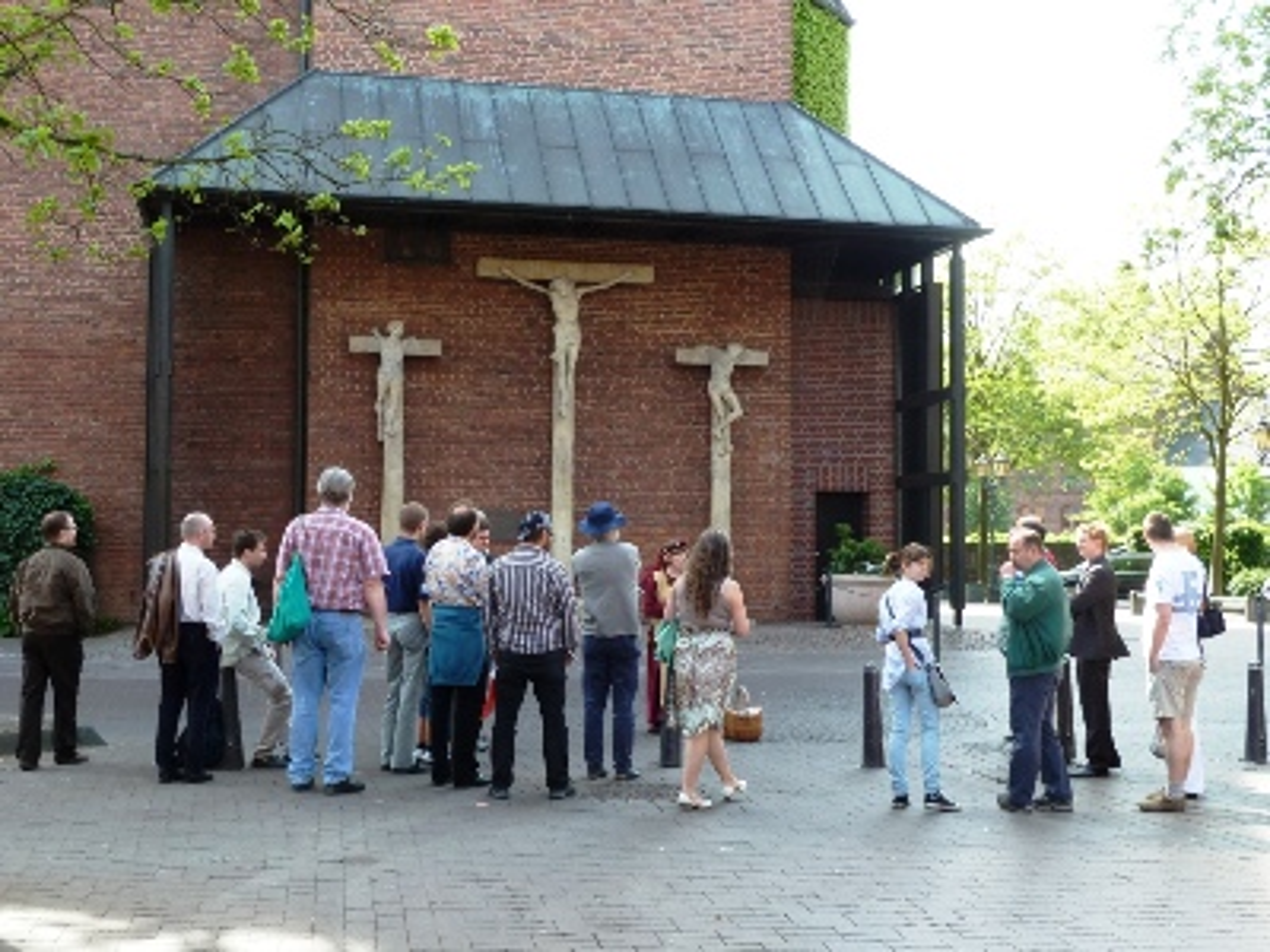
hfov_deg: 42.9
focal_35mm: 44
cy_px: 476
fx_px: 1614
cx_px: 635
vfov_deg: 32.9
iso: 80
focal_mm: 7.3
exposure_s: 1/60
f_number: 3.7
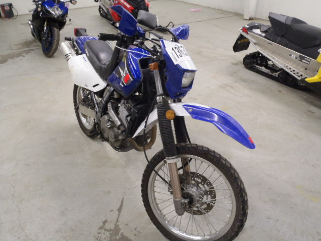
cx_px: 160
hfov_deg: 63.4
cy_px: 120
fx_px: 260
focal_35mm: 28
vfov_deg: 49.7
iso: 200
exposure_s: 1/20
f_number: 3.5
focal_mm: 5
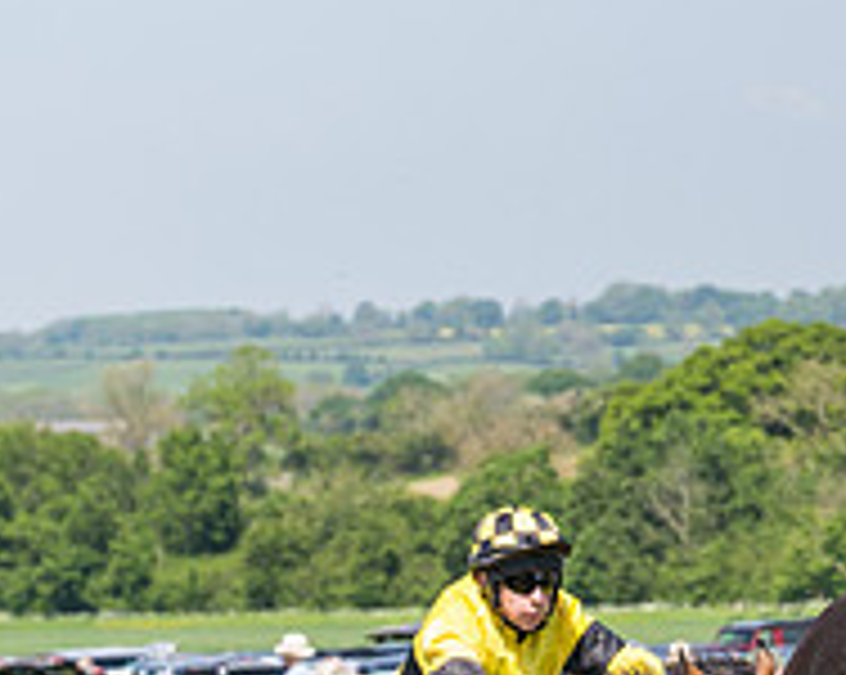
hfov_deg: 6.7
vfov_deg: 5.4
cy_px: 865
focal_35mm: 284
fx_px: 7104
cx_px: 1229
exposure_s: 1/1000
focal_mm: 70
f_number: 5
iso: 200
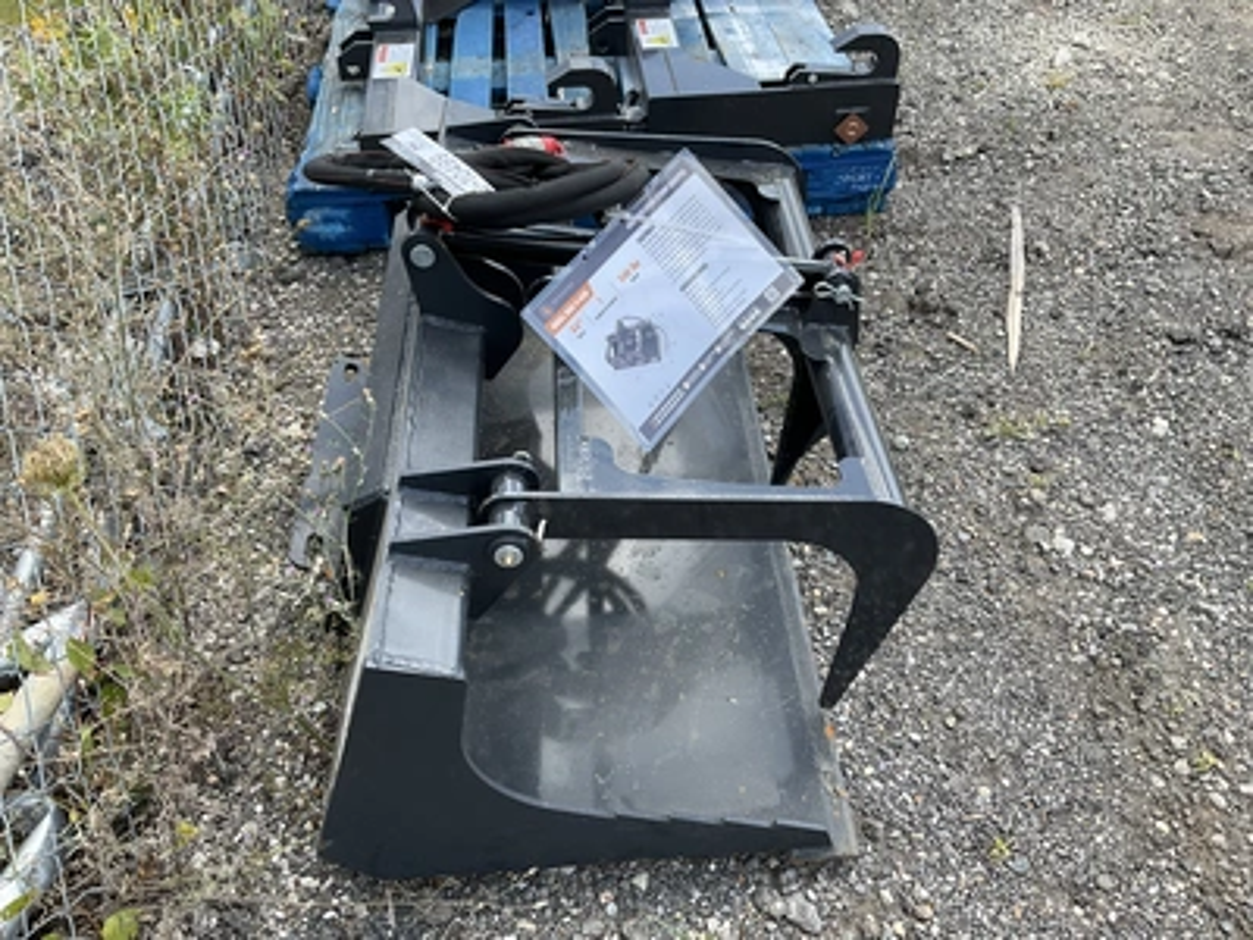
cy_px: 470
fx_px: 1050
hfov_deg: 61.7
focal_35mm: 29
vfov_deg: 48.2
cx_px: 626
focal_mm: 3
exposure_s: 1/454
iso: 25
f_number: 1.8
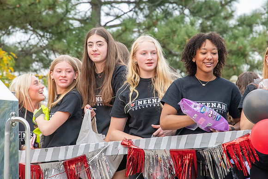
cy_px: 90
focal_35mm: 300
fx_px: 2234
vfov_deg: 4.6
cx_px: 134
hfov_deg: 6.9
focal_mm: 300
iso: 3200
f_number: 11
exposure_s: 1/200
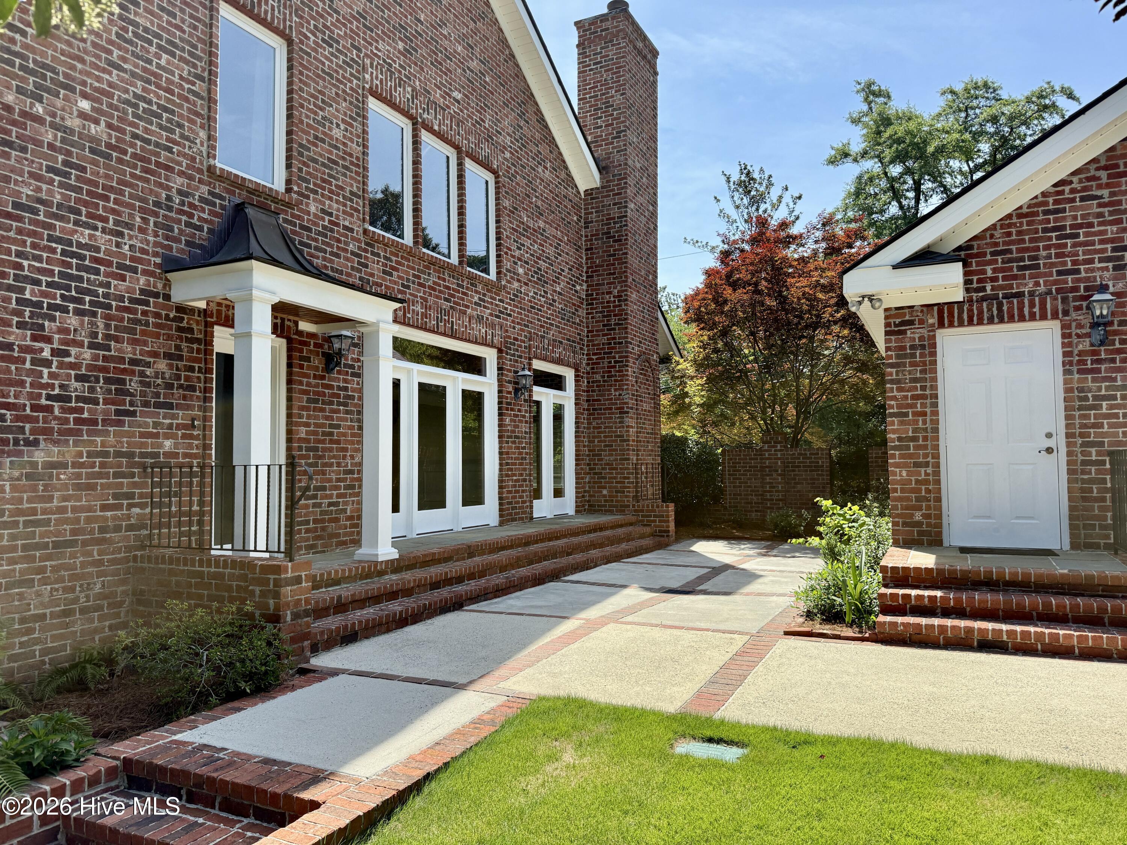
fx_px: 781
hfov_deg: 71.6
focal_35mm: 24
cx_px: 564
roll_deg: +0.8
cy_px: 422
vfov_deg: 56.8
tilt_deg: +4.4
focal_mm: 6.76
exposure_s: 1/3279
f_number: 1.78
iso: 100
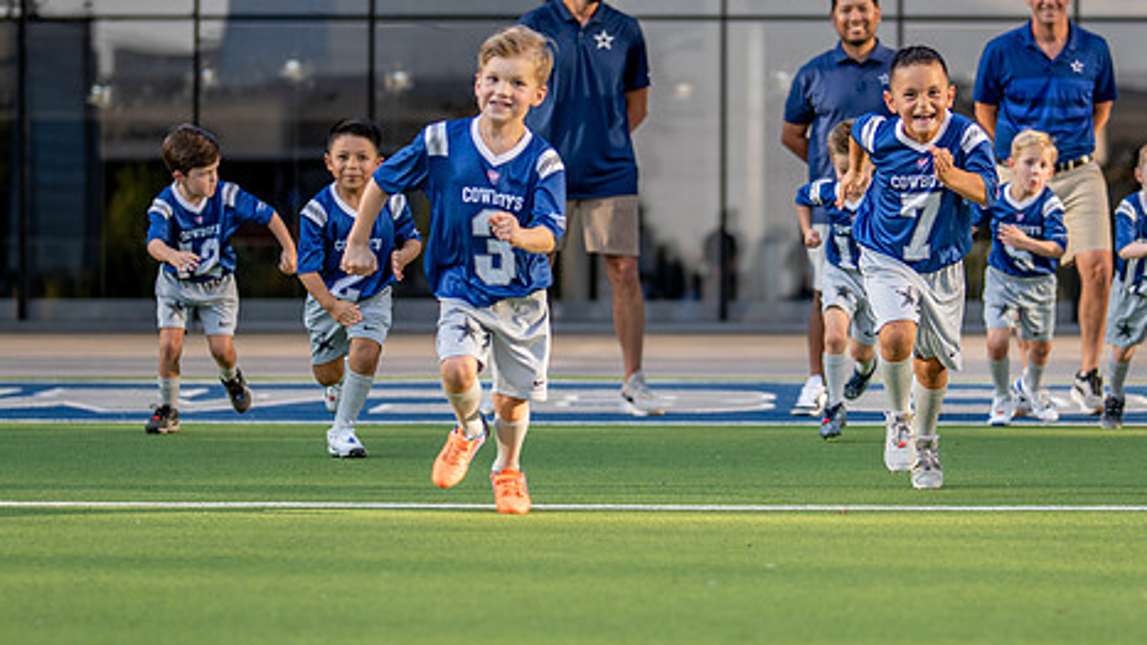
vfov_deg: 9.7
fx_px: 3801
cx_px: 746
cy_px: 334
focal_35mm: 125
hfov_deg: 17.1
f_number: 1.2
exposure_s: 1/3200
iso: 125
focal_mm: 50
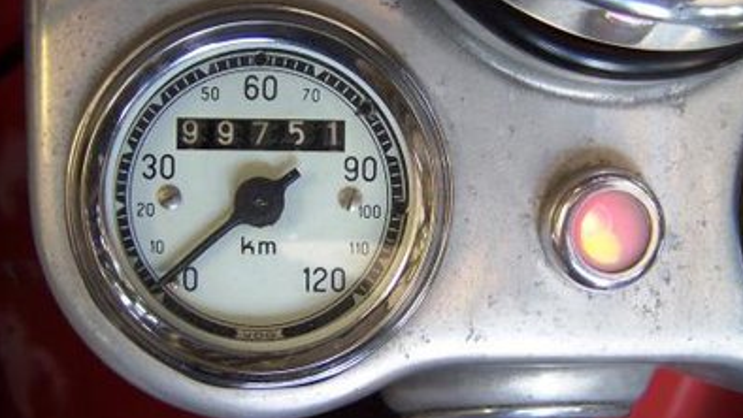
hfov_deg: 48.3
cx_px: 373
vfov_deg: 28.4
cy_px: 186
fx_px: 828
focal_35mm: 42
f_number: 2.8
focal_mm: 6.3
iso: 140
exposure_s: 1/30
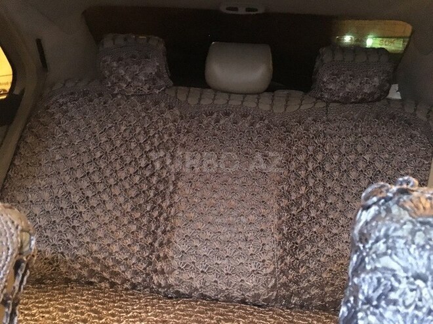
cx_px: 216
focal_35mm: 29
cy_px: 162
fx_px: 363
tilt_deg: -15.8
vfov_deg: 48.2
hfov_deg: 61.7
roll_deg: -0.4
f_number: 2.2
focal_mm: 4.15
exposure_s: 1/17
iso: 1250
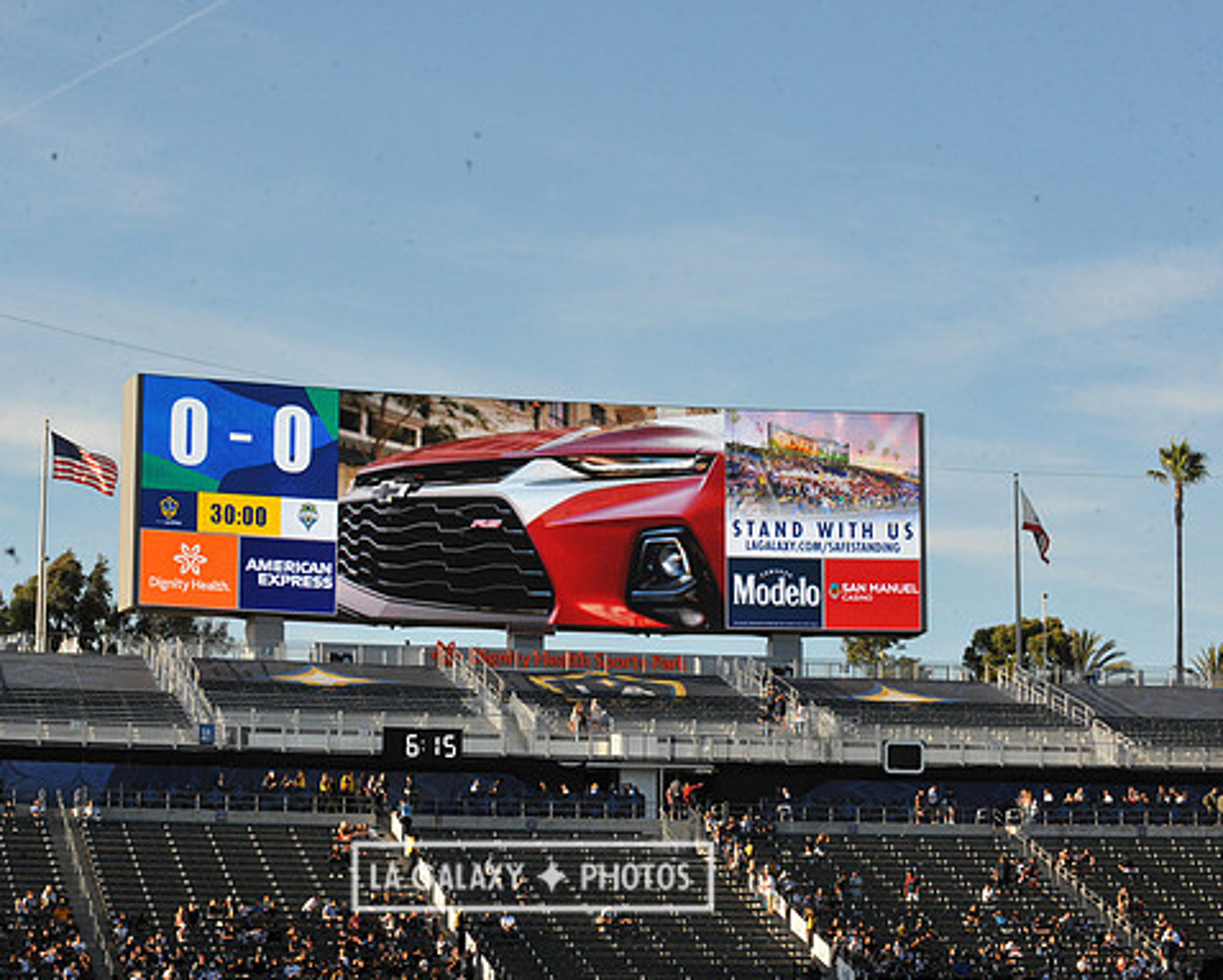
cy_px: 491
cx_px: 532
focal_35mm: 91
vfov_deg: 16.9
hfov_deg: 21.0
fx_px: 3296
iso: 1600
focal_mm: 80
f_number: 16
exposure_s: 1/1000
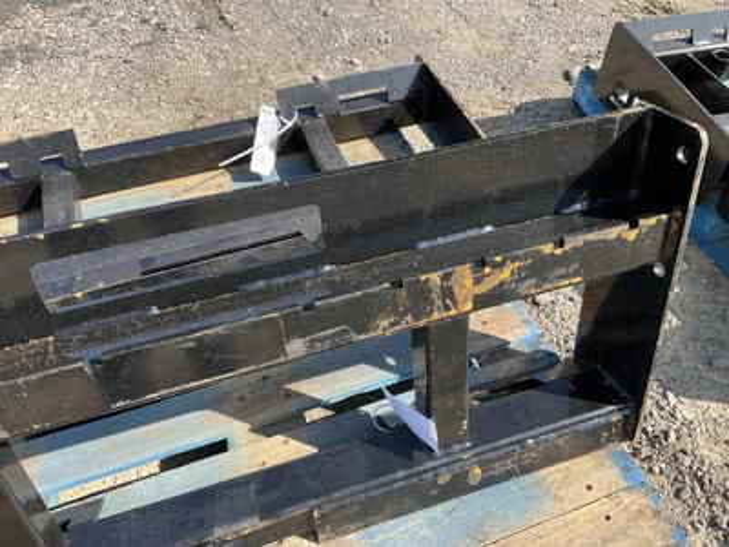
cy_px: 274
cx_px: 364
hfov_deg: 61.7
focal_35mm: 29
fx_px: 611
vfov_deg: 48.2
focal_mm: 3
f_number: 1.8
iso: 25
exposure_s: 1/642
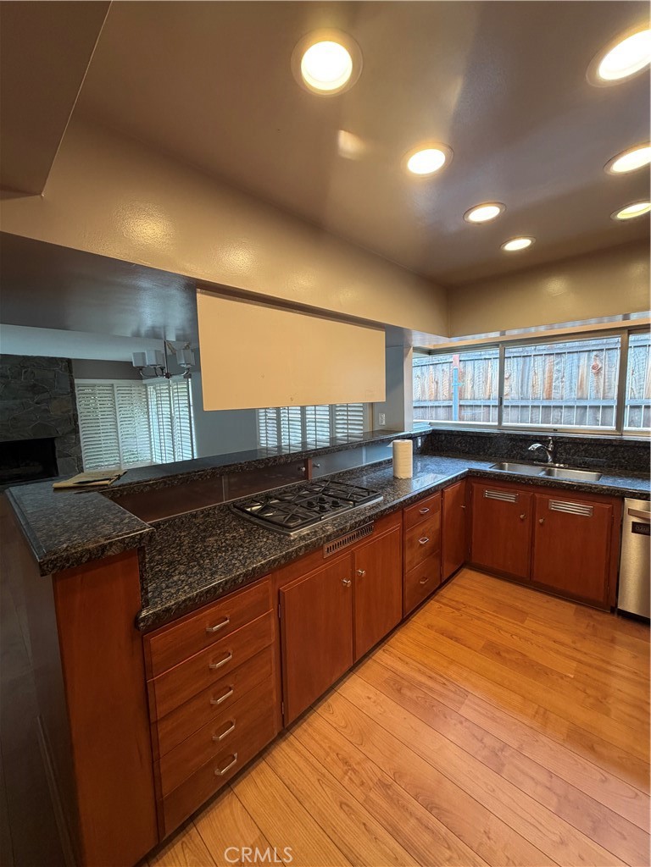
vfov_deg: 102.1
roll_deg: +0.5
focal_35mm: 14
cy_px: 434
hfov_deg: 85.7
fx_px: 351
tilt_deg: -7.1
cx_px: 326
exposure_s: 1/120
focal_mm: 2.22
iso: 250
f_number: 2.2
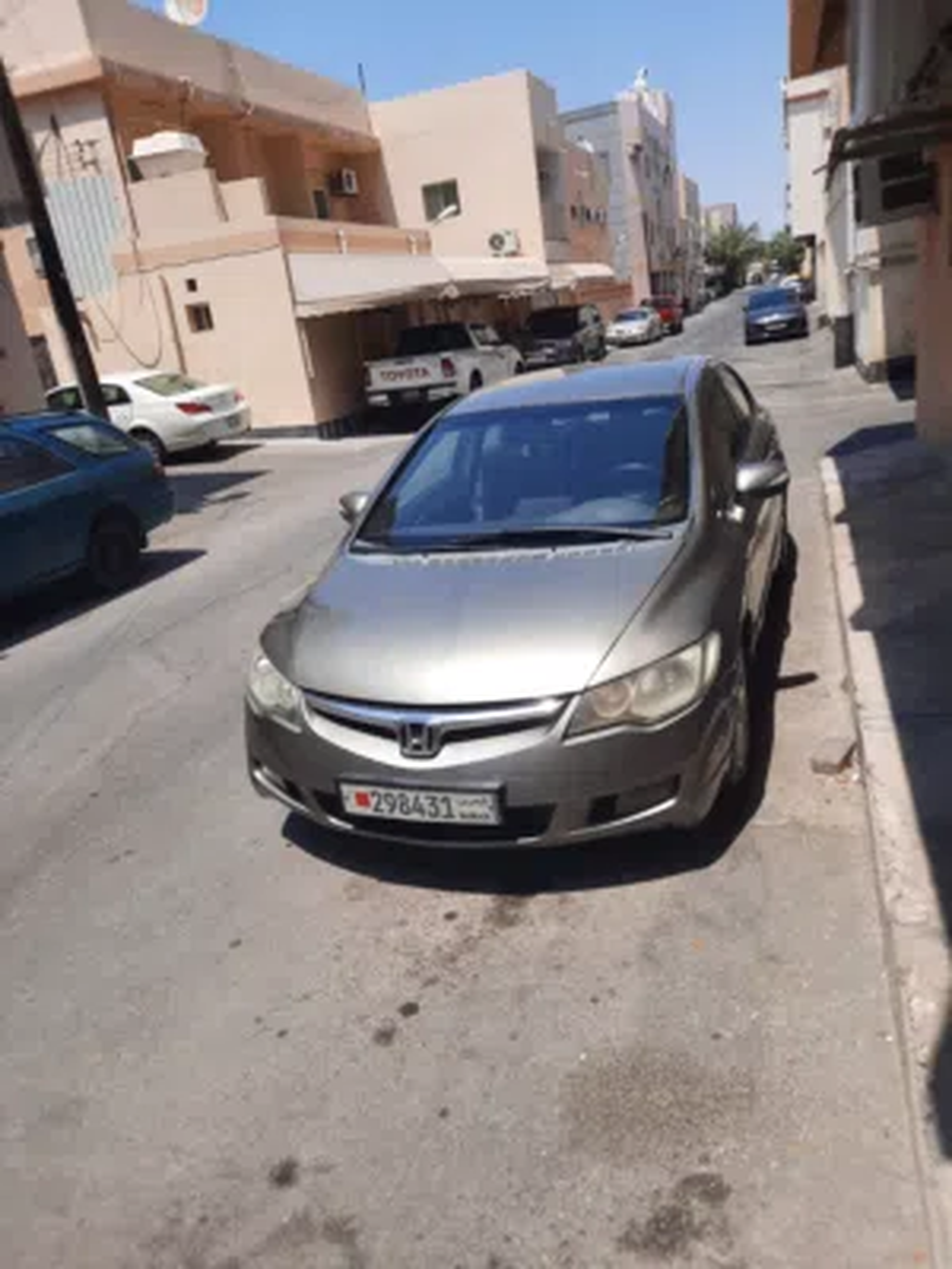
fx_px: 917
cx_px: 476
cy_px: 634
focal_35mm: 25
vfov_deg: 69.4
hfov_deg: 54.9
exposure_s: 1/1282
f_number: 2
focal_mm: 4.6
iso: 32
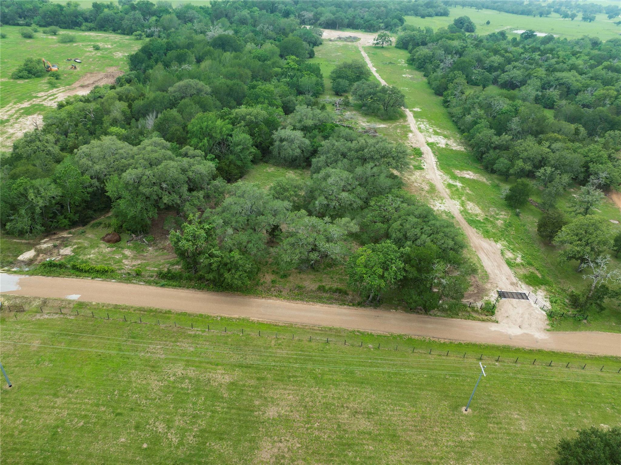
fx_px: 430
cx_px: 310
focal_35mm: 24
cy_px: 232
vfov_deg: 56.8
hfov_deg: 71.6
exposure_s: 1/240
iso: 100
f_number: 2.8
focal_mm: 12.29
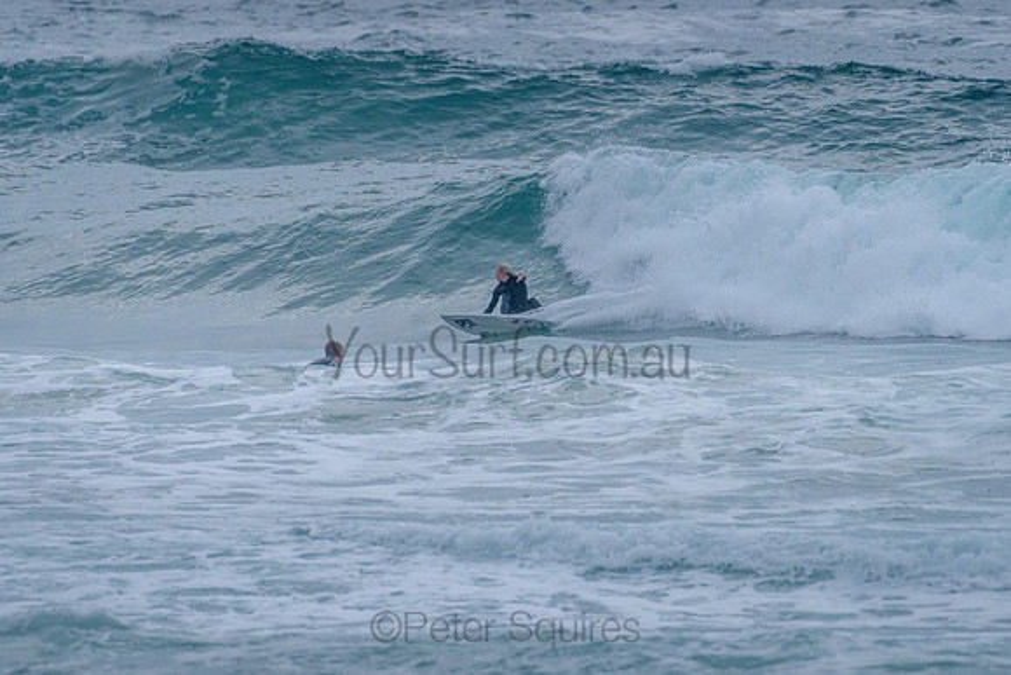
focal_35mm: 613
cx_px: 507
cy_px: 262
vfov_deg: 2.2
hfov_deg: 3.4
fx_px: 17212
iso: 1250
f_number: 5.6
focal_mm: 500
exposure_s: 1/2000
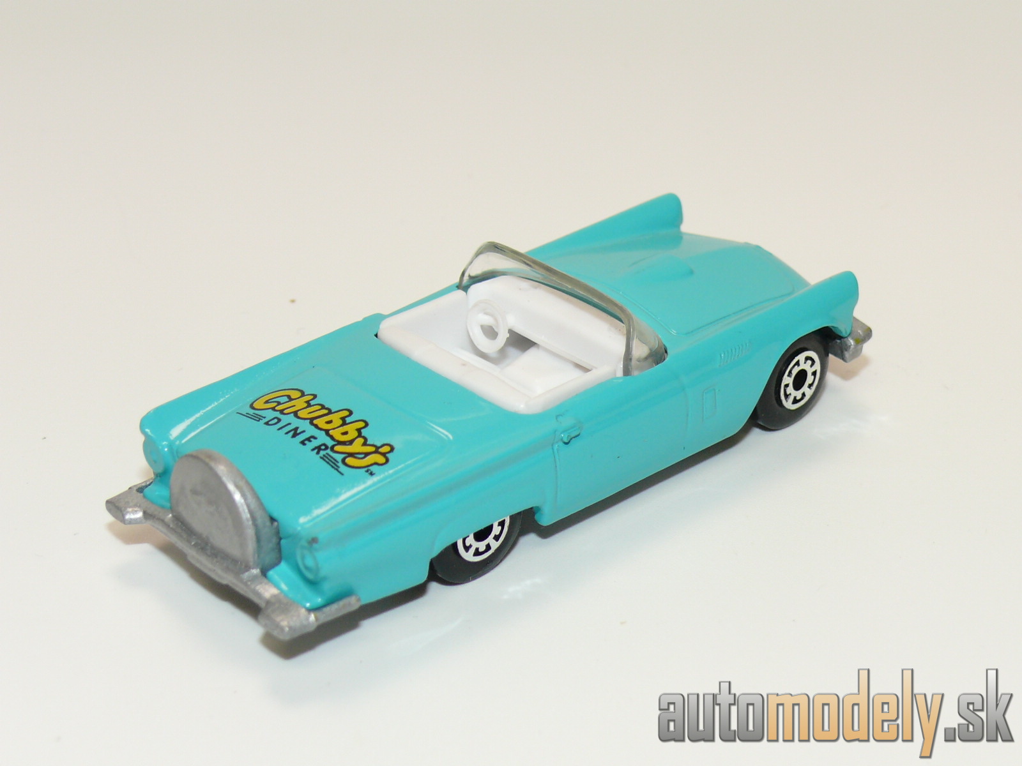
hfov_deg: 24.1
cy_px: 383
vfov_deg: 18.2
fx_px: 2391
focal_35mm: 81
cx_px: 511
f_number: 4
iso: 100
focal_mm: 11.9
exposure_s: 1/30
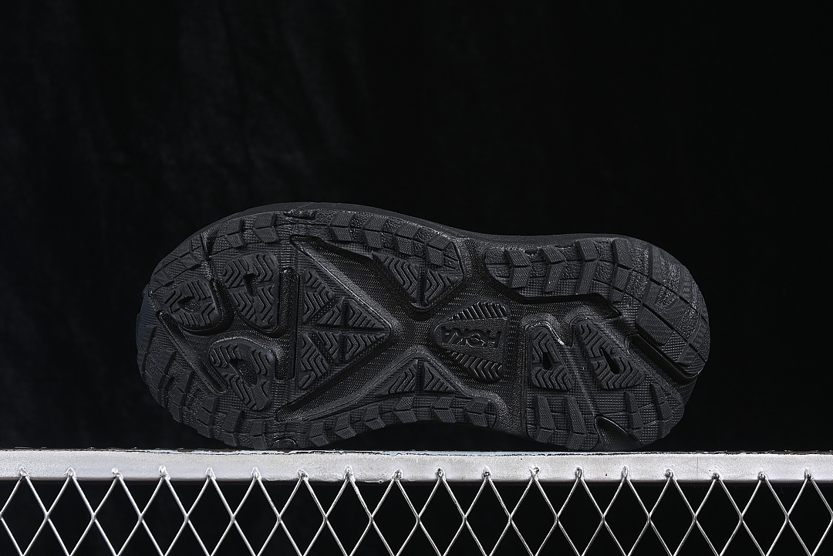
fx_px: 1735
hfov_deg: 27.0
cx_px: 416
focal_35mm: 75
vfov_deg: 18.2
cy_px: 278
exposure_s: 1/60
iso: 160
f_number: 6.3
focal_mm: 50
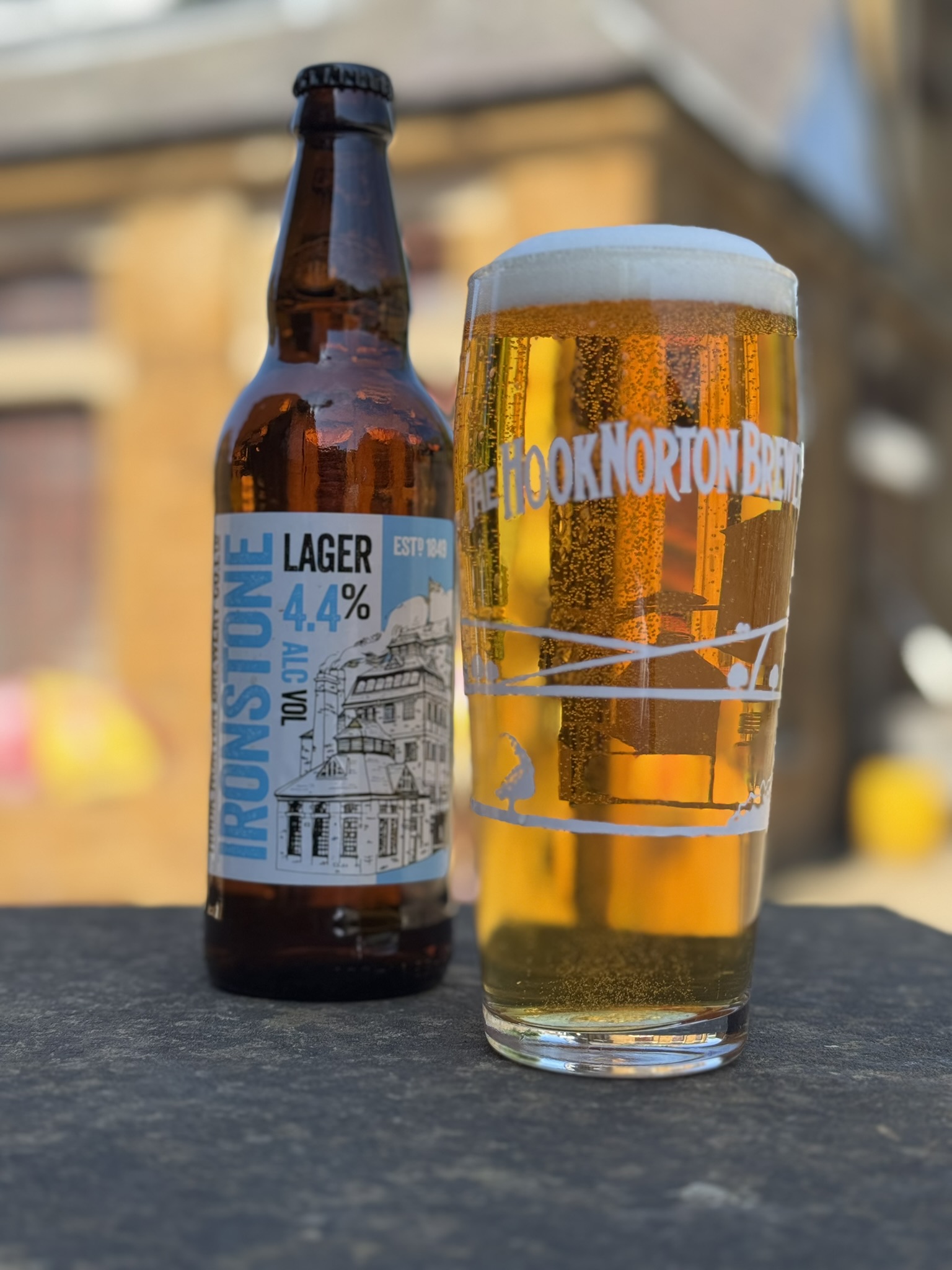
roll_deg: -0.9
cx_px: 476
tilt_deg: +0.2
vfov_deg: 39.7
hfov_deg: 30.3
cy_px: 635
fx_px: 1760
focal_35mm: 48
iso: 64
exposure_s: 1/1490
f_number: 1.78
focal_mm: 6.76
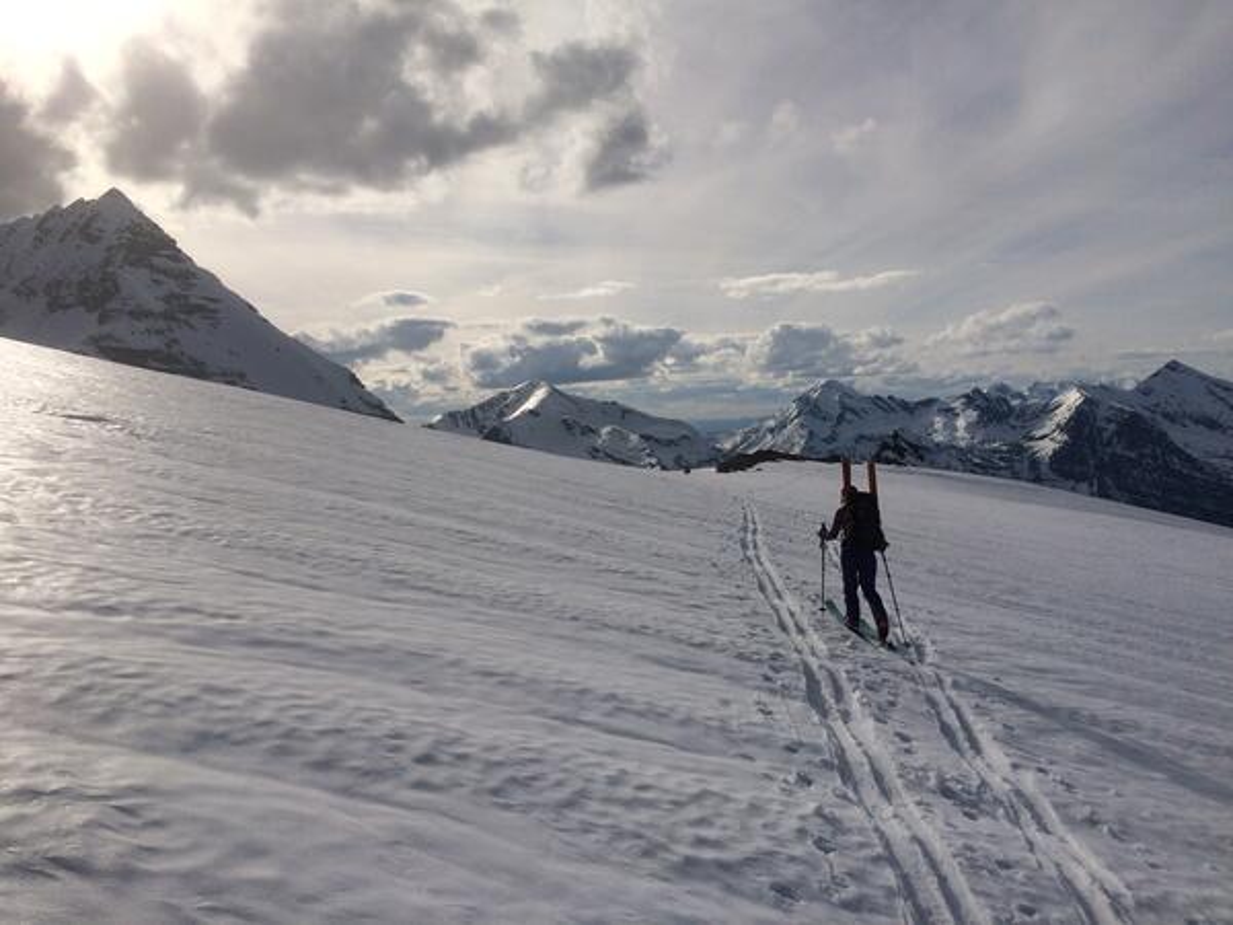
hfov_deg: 61.7
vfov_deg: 48.2
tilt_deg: -3.1
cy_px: 462
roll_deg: +3.4
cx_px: 616
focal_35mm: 29
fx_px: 1033
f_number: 2.2
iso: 40
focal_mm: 4.15
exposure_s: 1/10309
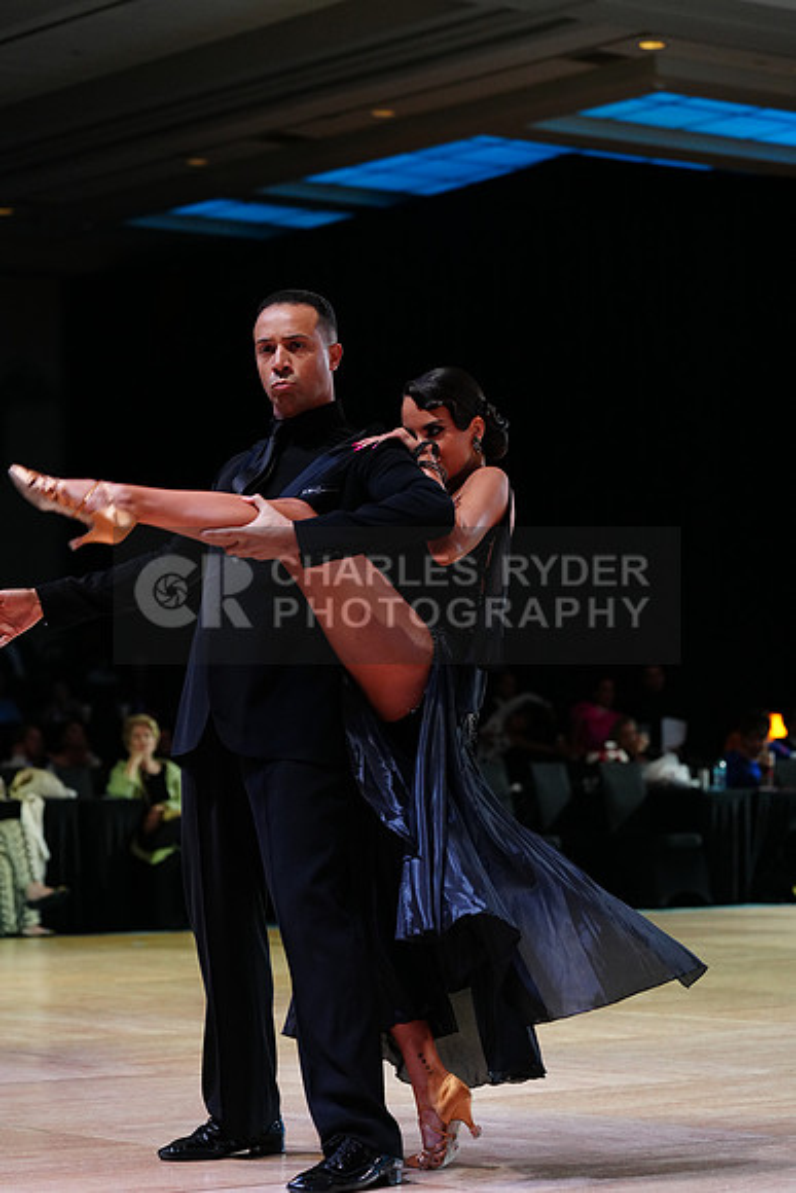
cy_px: 596
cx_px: 398
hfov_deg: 14.3
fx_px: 3182
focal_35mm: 96
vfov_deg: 21.2
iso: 2500
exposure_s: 1/320
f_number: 4
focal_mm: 96
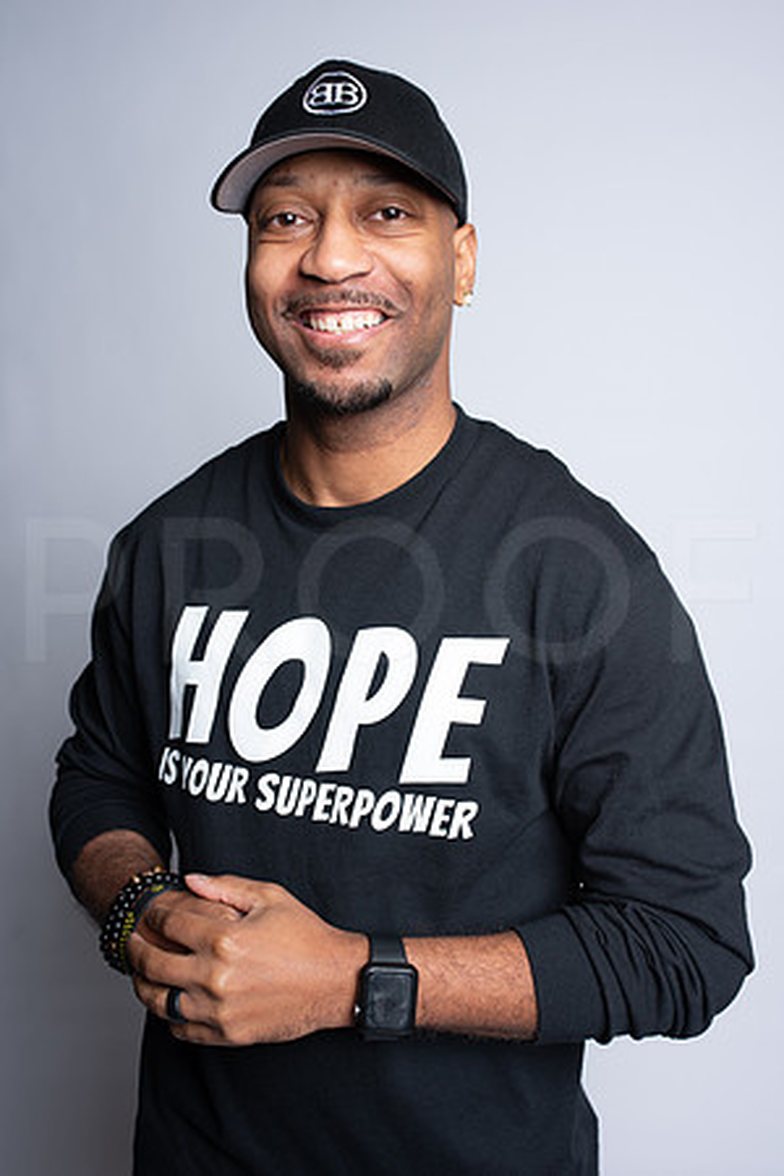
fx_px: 1143
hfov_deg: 37.9
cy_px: 588
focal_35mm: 35
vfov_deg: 54.4
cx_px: 392
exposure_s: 1/200
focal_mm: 35
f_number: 6.3
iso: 250
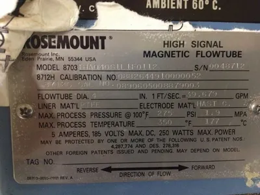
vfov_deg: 40.7
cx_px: 130
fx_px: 263
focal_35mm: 35
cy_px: 98
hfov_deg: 52.6
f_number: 2.4
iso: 320
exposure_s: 1/20
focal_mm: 4.28
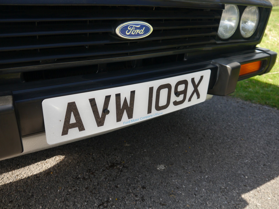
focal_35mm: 32
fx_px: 258
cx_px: 140
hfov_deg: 56.8
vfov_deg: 44.2
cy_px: 104
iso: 160
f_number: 3.8
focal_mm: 16
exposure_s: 1/100
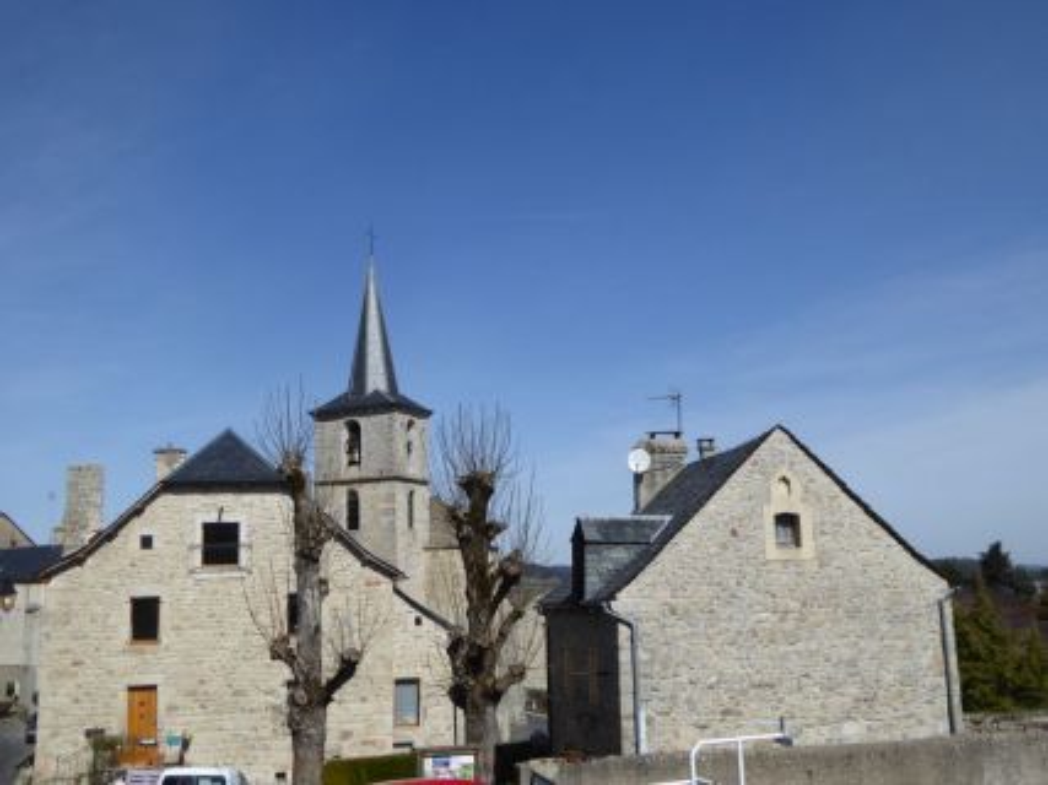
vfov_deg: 34.3
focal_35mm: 42
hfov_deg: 44.8
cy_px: 392
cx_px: 524
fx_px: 1271
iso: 100
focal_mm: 7.2
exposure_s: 1/1300
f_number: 3.8
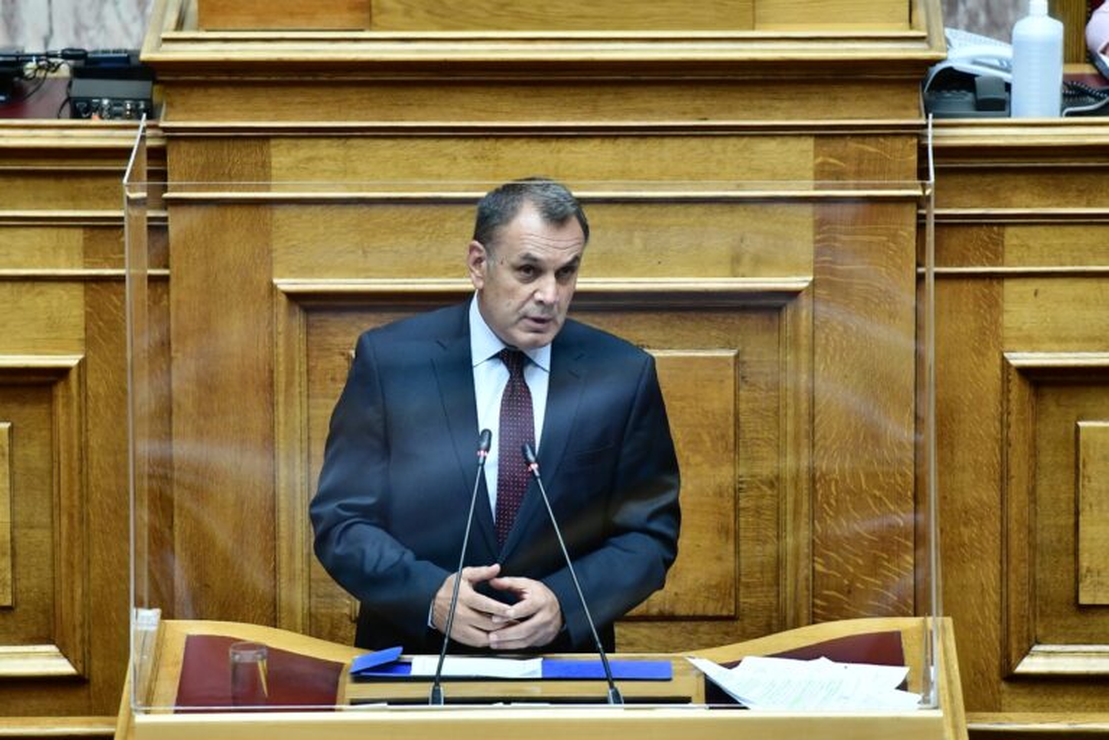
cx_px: 554
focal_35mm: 300
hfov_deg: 6.9
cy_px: 370
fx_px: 9241
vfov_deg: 4.6
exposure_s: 1/500
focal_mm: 200
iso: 2500
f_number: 3.5
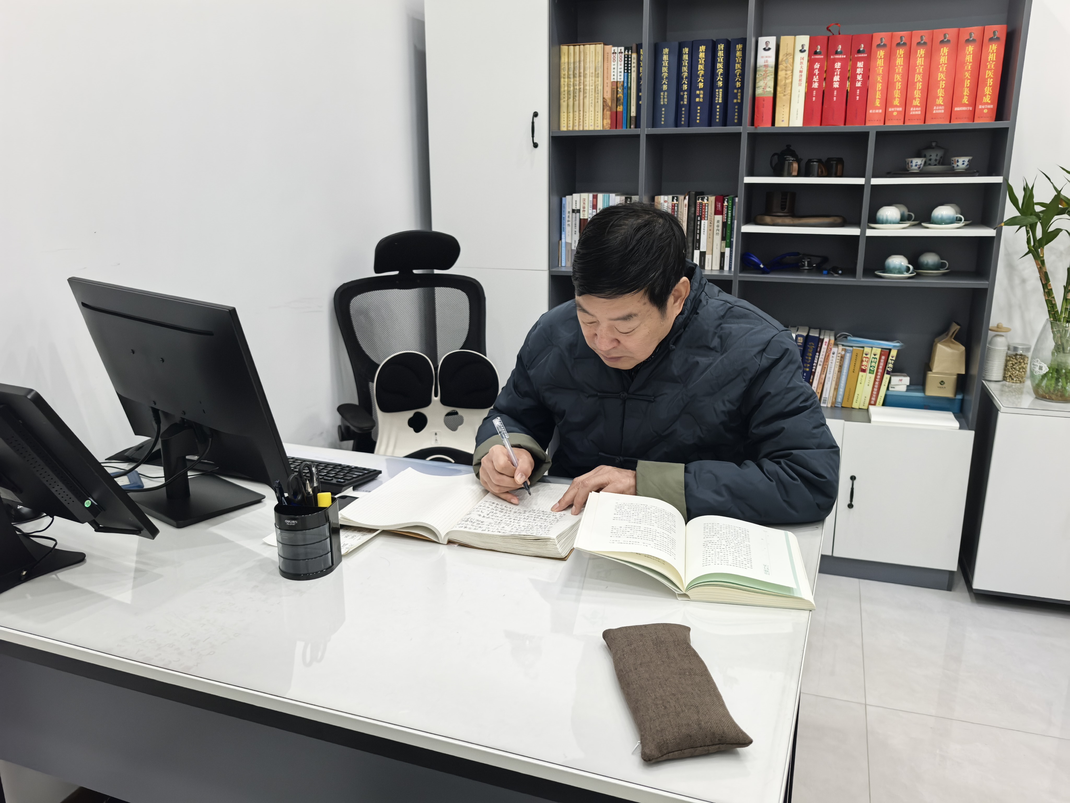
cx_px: 535
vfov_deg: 51.4
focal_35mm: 27
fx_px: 835
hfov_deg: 65.3
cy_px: 402
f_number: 1.4
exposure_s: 1/495
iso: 1600
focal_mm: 6.98
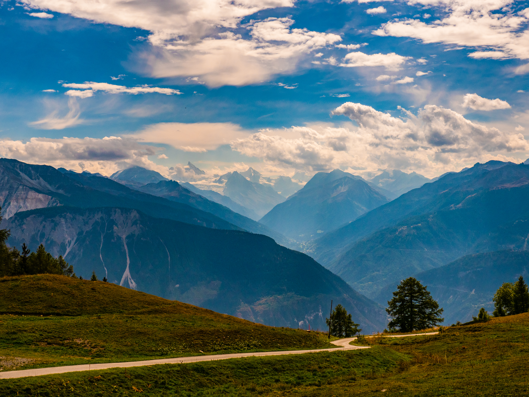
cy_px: 198
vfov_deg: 29.1
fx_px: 764
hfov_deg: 38.2
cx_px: 264
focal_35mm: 50
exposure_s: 1/1600
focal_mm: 25
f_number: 8
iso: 200
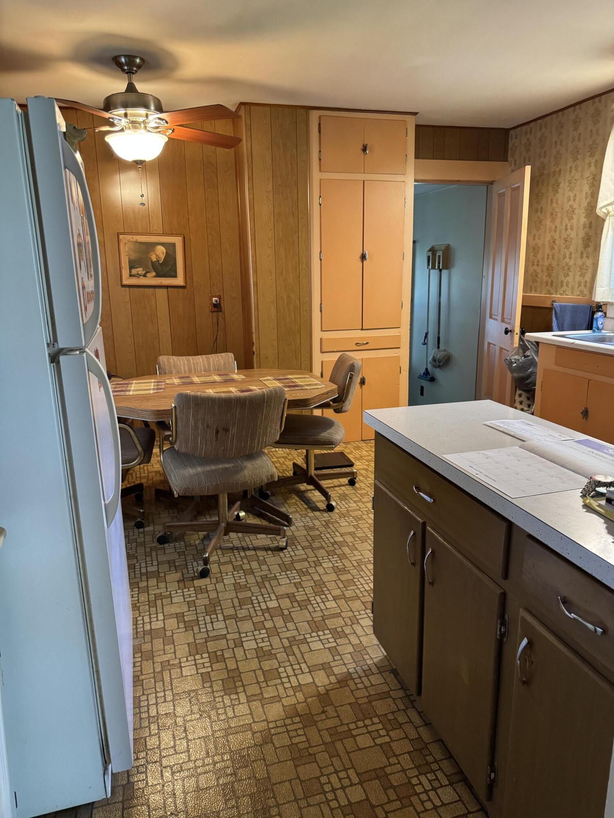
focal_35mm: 24
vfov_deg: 71.6
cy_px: 409
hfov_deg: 56.8
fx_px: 568
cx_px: 307
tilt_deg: -13.3
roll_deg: +0.4
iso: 800
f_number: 1.78
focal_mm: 6.76
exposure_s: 1/60
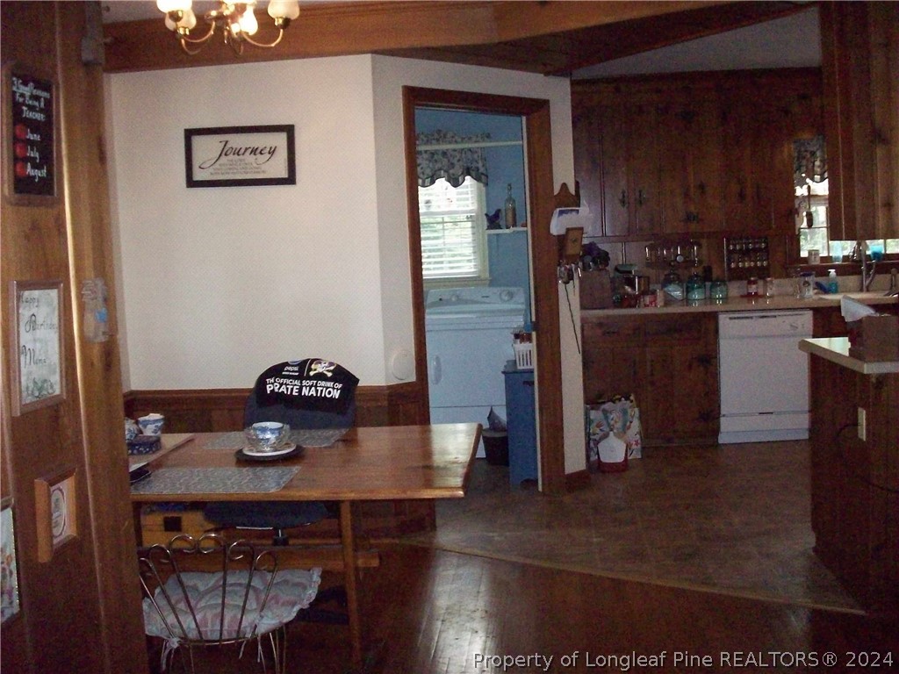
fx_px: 961
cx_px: 450
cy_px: 337
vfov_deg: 38.7
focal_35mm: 37
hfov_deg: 50.1
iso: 800
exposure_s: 1/128
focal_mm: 6.2
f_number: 2.8
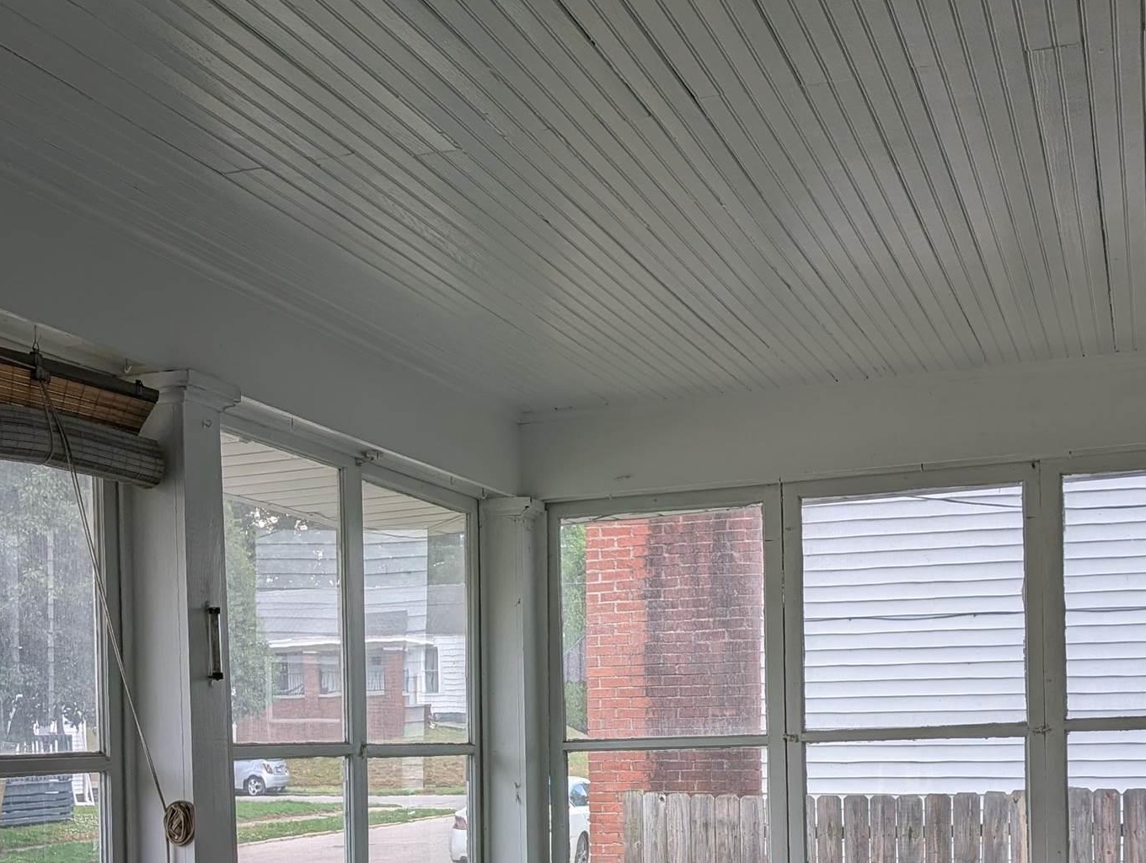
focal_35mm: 54
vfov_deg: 26.0
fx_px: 1790
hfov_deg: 35.5
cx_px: 518
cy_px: 817
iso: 22
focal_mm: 6.9
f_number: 1.68
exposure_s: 1/393
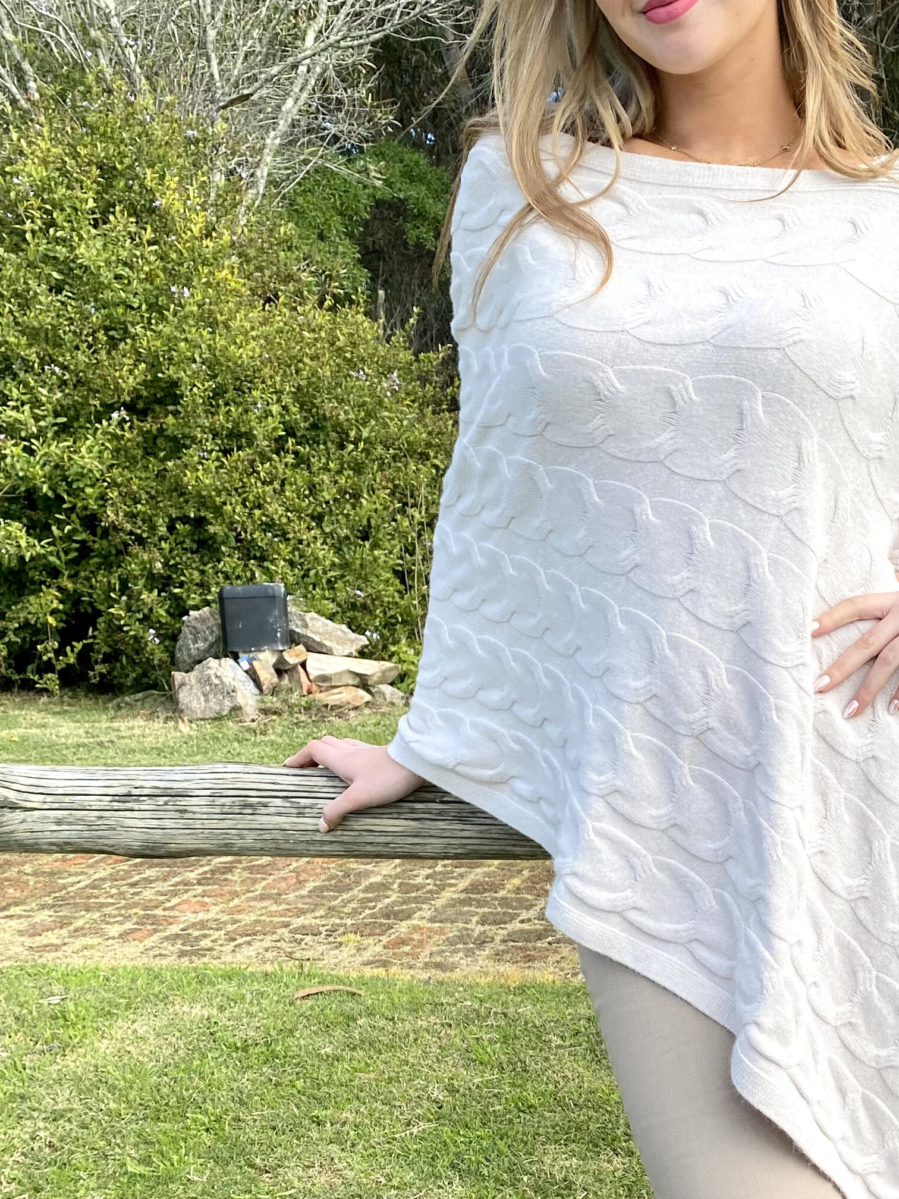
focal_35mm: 52
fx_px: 1801
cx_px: 788
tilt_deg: -9.9
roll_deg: -0.2
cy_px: 890
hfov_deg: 27.2
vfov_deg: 36.0
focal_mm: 4.25
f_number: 1.8
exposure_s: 1/822
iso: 32
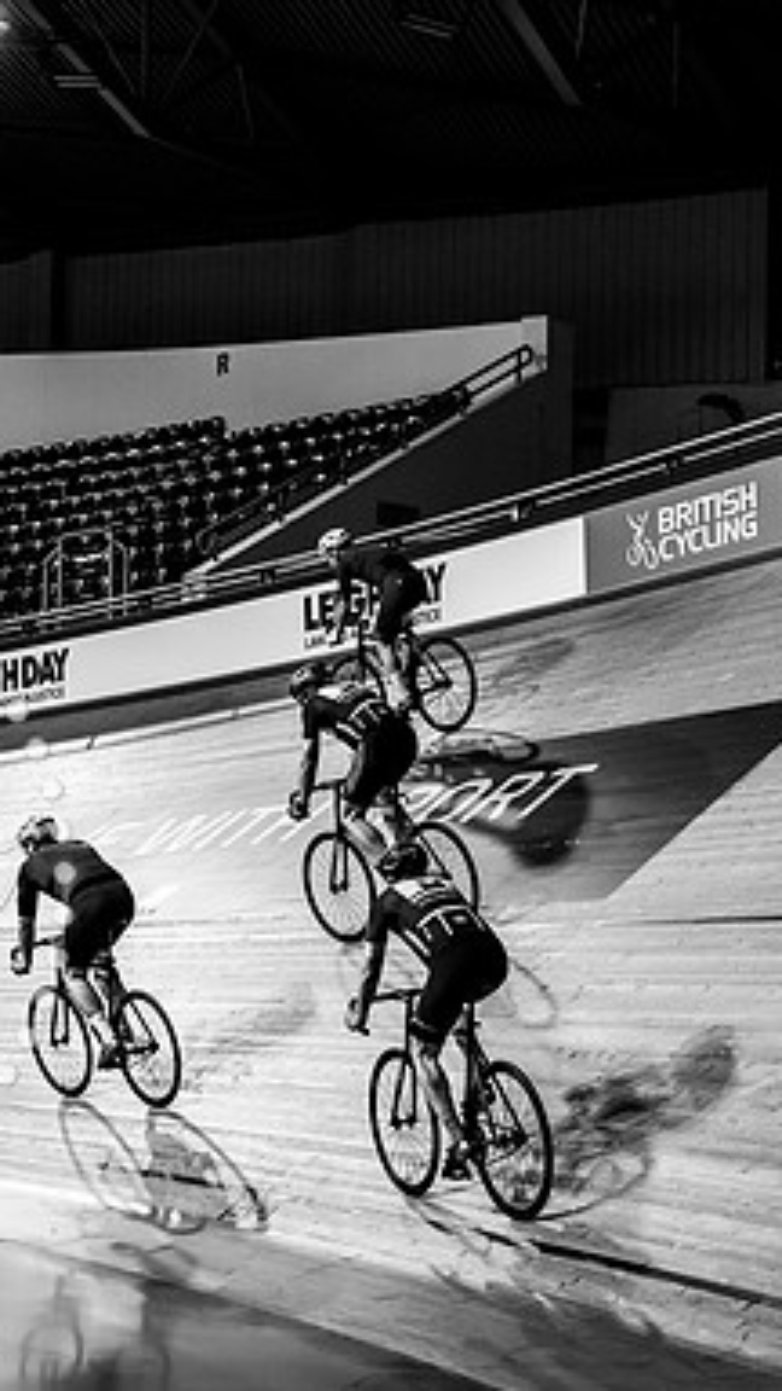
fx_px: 2544
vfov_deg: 30.5
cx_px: 193
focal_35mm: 69
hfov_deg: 17.4
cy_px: 786
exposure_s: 1/1000
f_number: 2.8
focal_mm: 38
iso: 2500
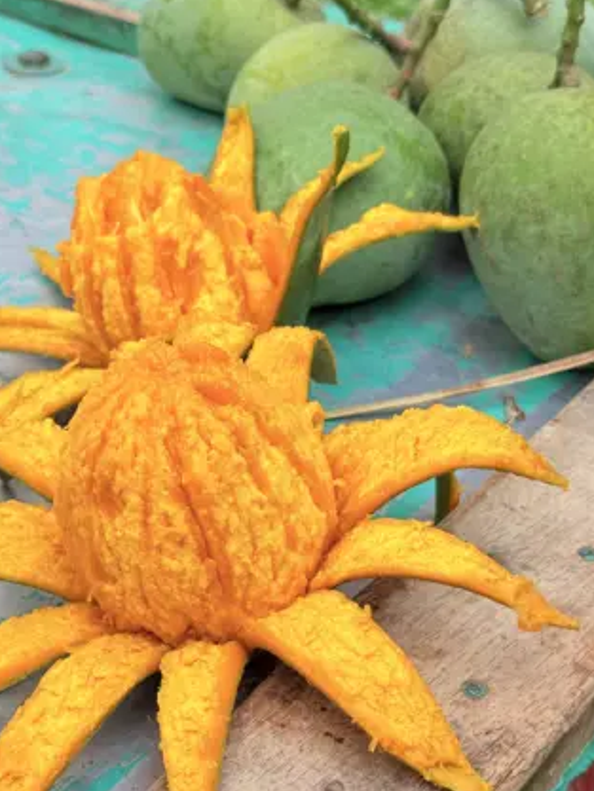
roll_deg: -0.3
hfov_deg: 22.2
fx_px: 1509
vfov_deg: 29.4
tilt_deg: -31.2
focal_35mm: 66
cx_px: 220
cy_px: 386
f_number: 1.78
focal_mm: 6.76
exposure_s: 1/534
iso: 64
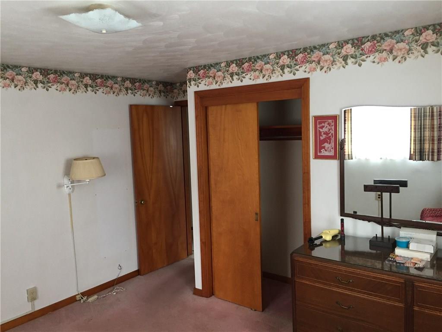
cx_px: 221
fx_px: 370
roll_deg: +0.3
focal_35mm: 29
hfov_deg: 61.7
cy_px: 166
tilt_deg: -6.2
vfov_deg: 48.2
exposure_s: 1/30
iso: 125
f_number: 2.2
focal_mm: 4.15
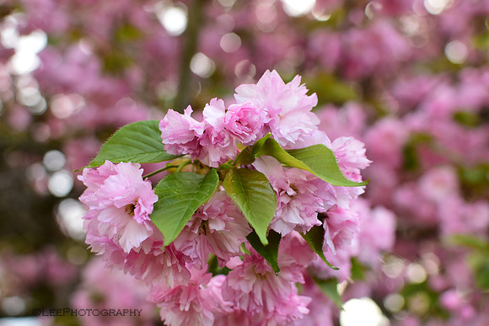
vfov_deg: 25.8
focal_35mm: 52
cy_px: 163
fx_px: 713
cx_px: 244
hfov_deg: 37.8
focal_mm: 35
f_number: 4
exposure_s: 1/350
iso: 450
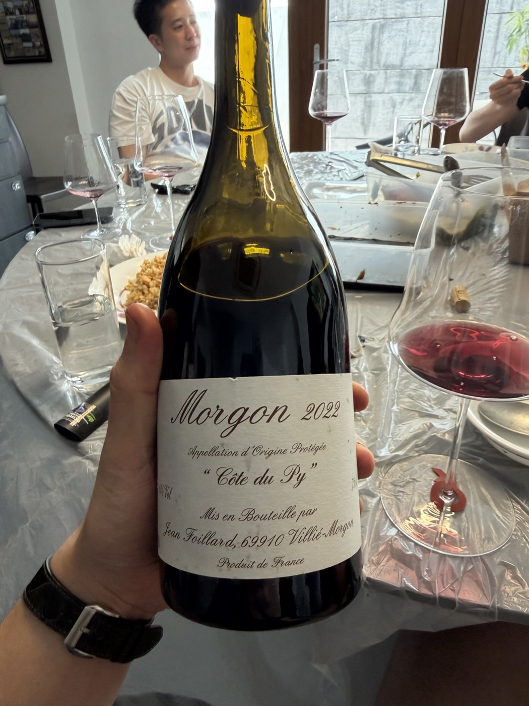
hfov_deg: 56.8
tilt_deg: -27.9
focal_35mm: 24
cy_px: 353
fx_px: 489
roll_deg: +2.7
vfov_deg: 71.6
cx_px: 264
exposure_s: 1/100
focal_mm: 2.22
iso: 250
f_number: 2.2
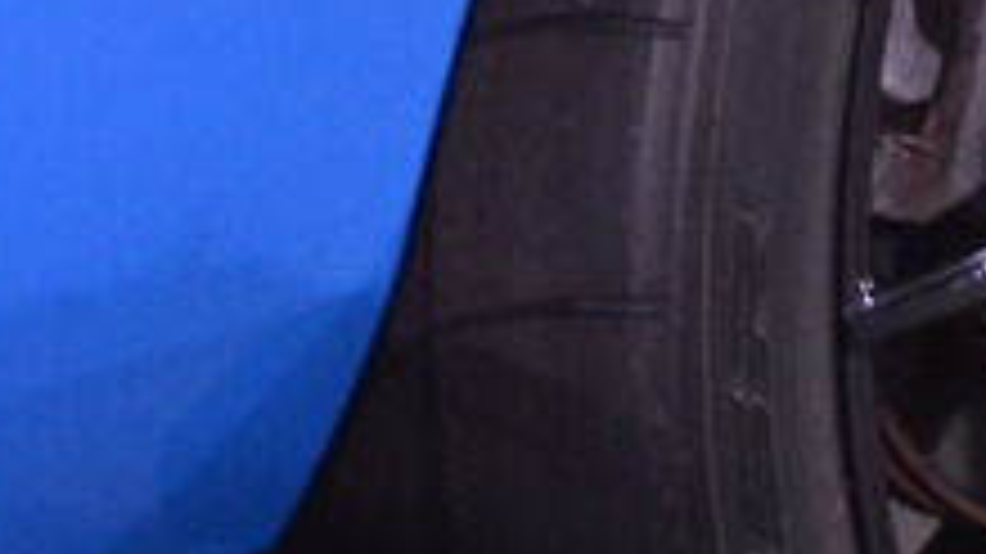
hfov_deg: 12.0
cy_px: -142
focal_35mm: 176
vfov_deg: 6.8
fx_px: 4600
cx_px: 1090
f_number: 4
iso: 1600
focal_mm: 24
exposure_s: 1/20
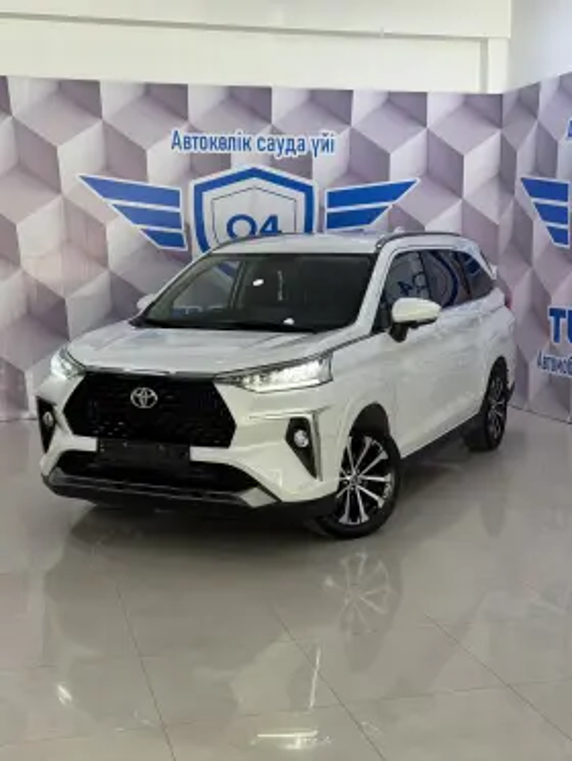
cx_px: 286
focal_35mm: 48
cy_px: 380
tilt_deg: -6.5
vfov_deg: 39.6
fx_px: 1057
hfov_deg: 30.3
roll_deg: +0.7
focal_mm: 6.76
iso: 80
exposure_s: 1/98
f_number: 1.78
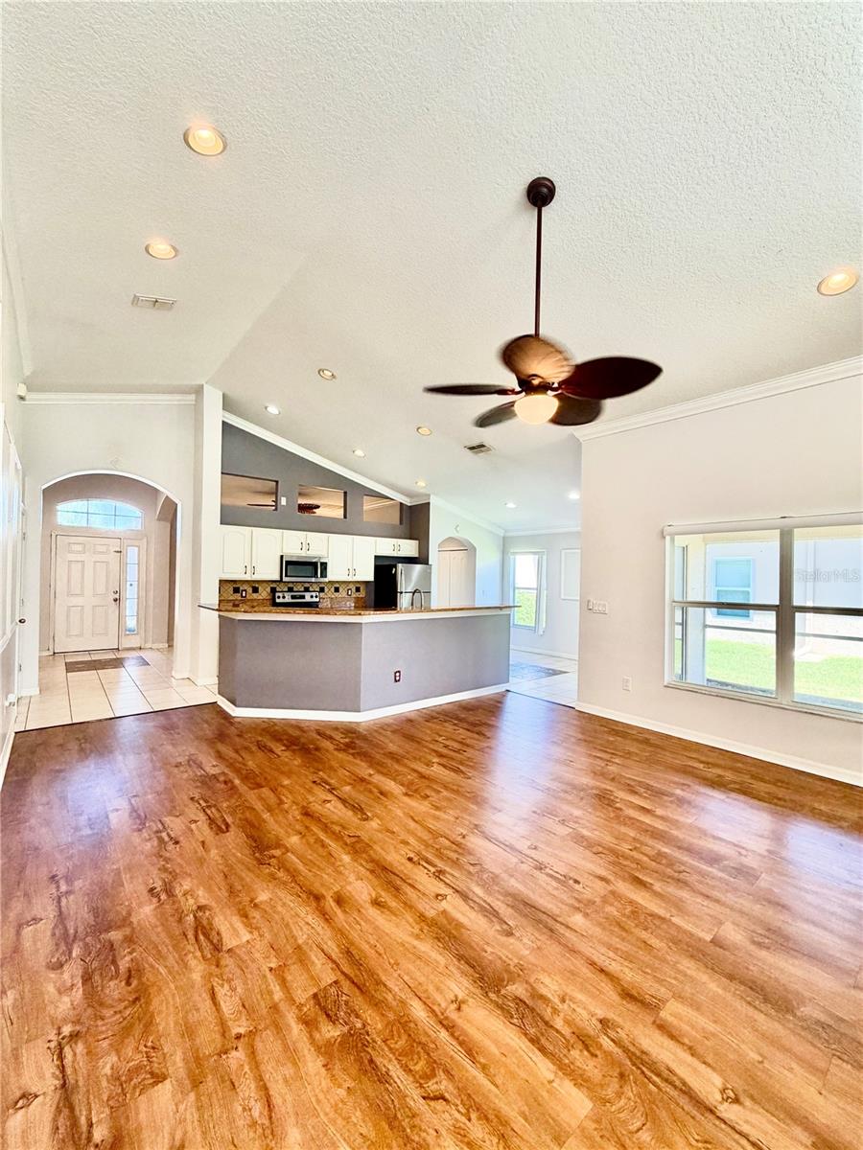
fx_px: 465
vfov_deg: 102.1
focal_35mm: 14
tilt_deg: -0.1
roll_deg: -1.4
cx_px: 432
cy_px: 575
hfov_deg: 85.7
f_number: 2.2
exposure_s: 1/120
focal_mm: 2.22
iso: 200
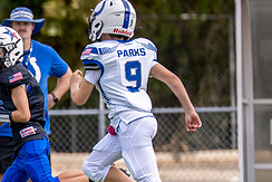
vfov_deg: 1.5
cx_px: -101
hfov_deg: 2.3
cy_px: 134
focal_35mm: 910
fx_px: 6879
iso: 250
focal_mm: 200
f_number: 2.8
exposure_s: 1/3200
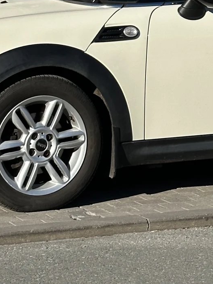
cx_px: 200
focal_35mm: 176
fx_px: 1443
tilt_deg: +4.7
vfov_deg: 10.8
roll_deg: -0.7
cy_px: -148
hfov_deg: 8.4
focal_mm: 6.86
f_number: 1.78
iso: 64
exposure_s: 1/5882
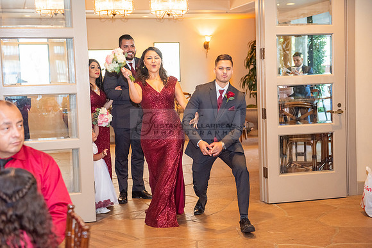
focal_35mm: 56
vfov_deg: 24.2
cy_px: 124
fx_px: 579
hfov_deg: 35.6
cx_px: 186
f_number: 3.5
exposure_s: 1/125
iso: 1600
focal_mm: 56
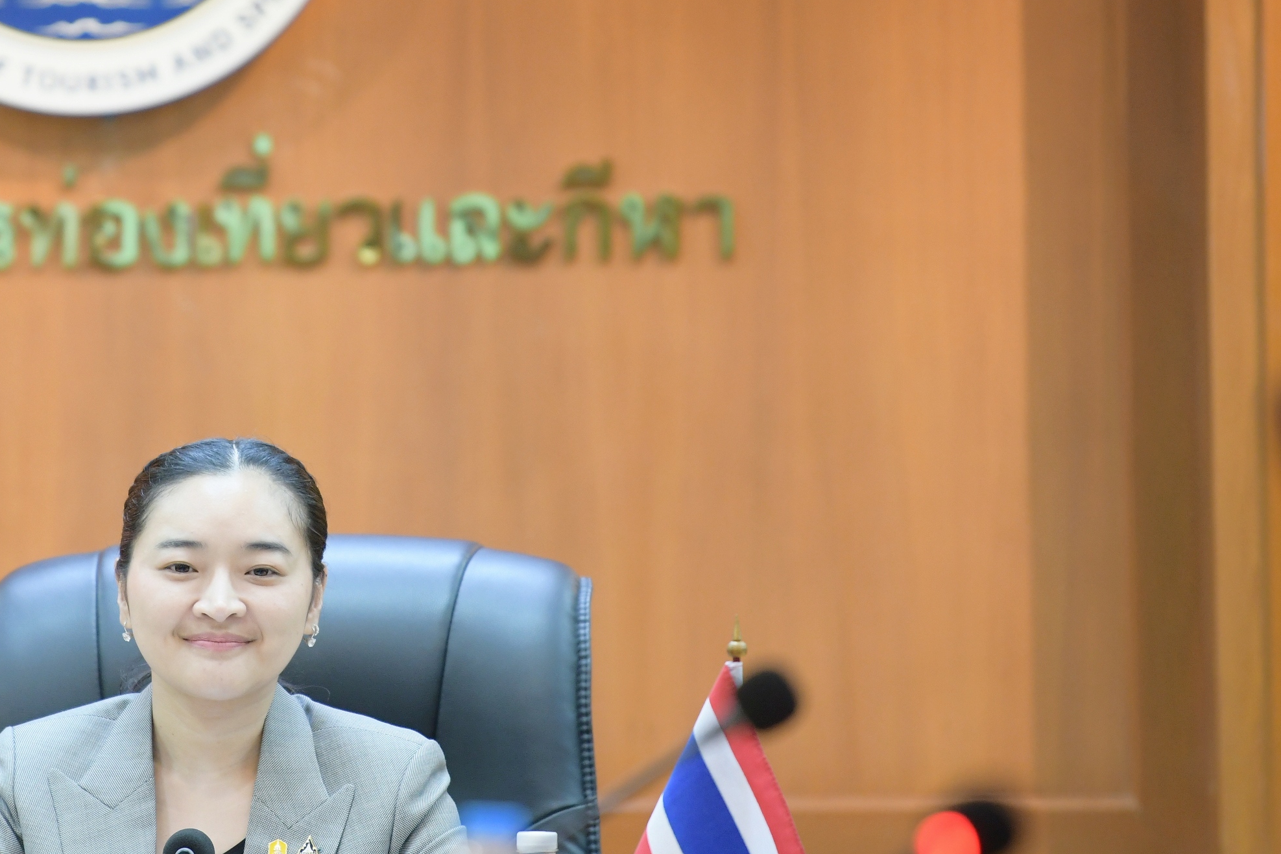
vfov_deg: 3.3
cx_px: 240
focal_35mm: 418
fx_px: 14874
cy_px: 270
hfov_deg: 4.9
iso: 1250
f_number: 2.8
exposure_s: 1/100
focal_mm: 200
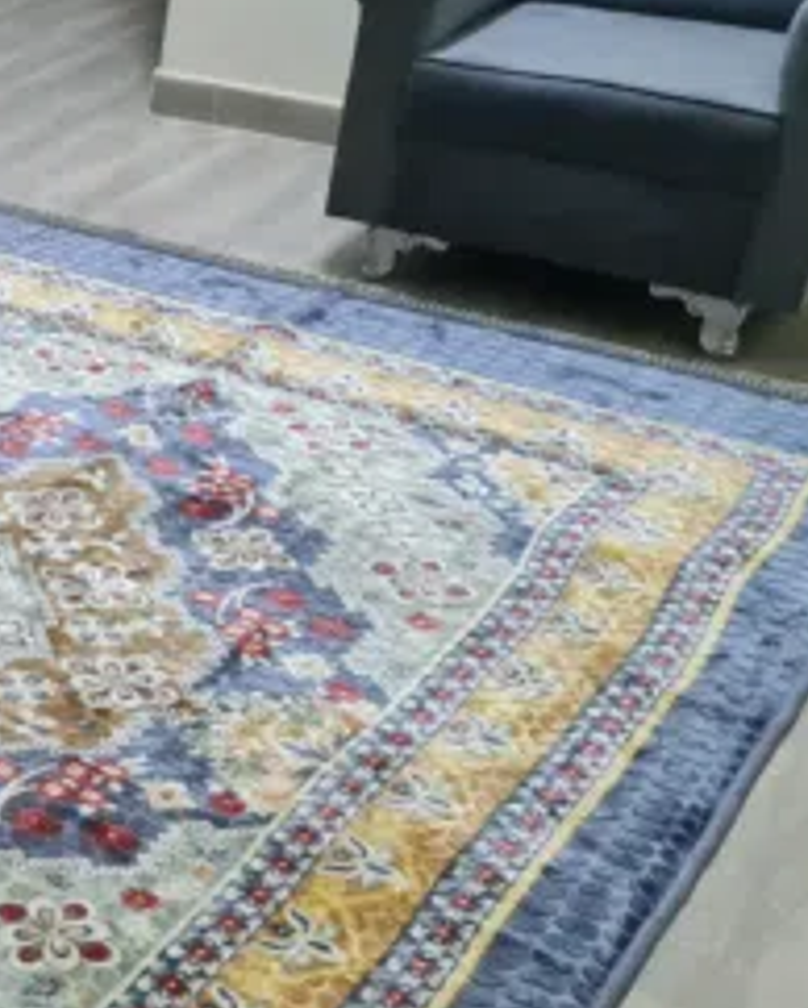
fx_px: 2000
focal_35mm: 67
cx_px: -421
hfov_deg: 19.7
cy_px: 492
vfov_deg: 28.3
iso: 640
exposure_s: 1/50
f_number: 1.8
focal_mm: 5.4
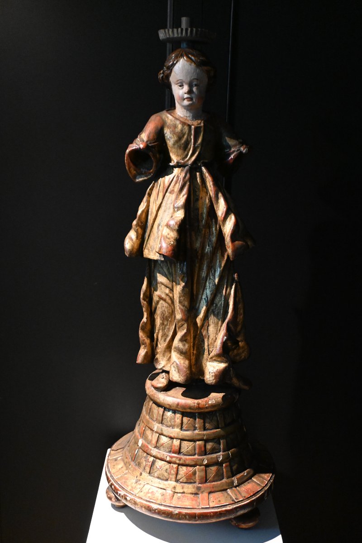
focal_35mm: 39
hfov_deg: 34.2
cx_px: 181
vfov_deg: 49.6
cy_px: 272
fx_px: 588
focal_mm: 26
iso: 4500
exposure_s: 1/60
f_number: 4.5
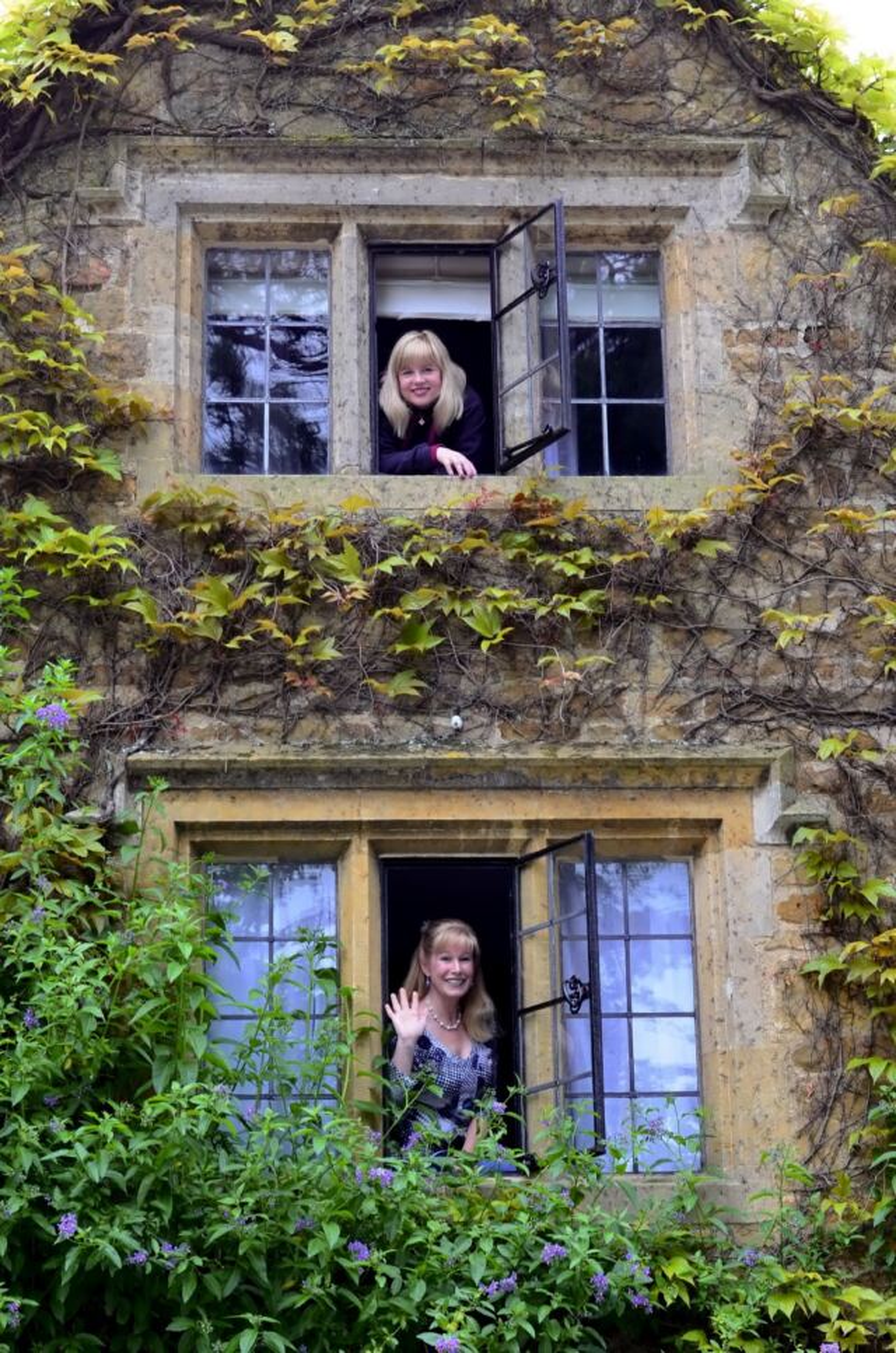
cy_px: 676
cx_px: 448
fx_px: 2812
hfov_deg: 18.1
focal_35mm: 75
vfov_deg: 27.0
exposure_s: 1/125
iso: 200
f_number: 5.6
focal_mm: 50
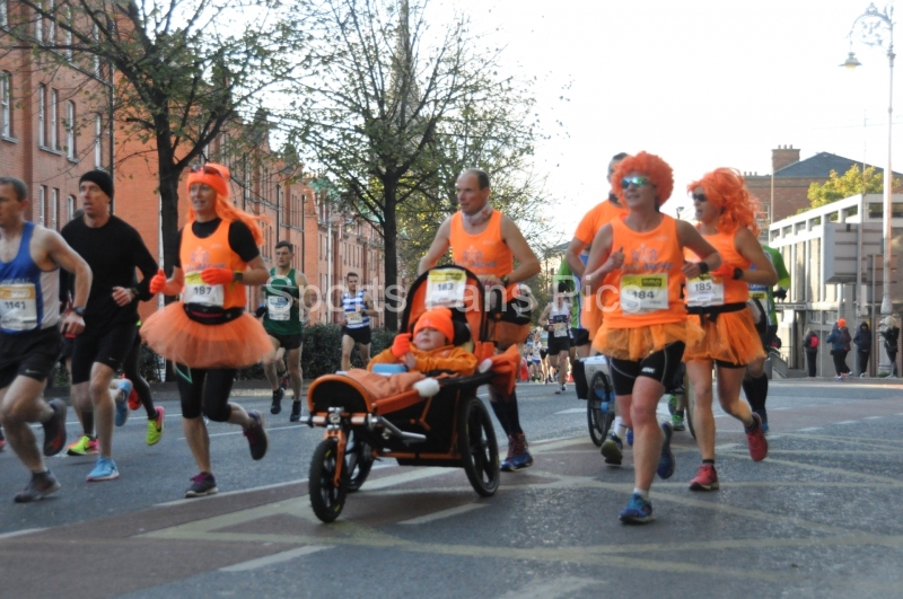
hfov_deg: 31.9
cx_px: 452
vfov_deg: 21.5
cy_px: 300
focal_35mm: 63
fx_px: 1578
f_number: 4.5
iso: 2000
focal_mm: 42
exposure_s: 1/1600
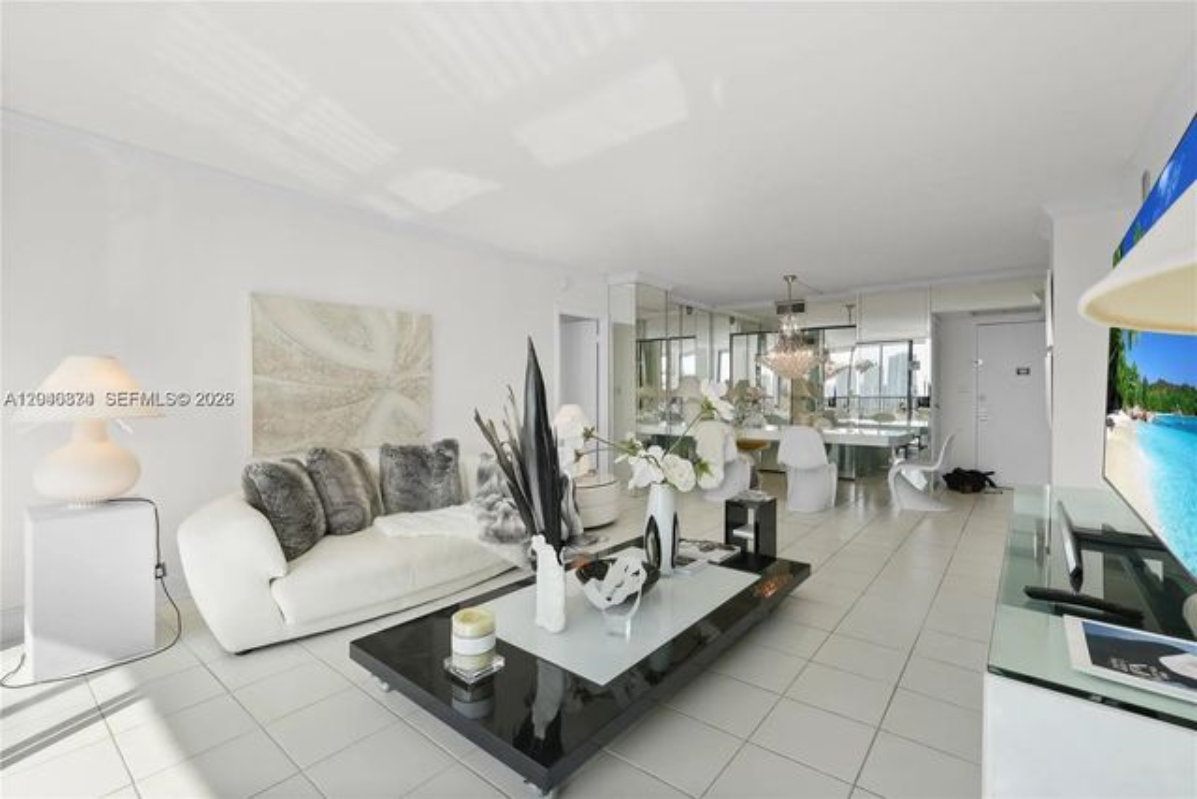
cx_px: 598
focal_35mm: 16
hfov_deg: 96.7
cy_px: 400
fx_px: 532
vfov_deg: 73.8
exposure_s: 1/30
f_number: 10
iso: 200
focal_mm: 16
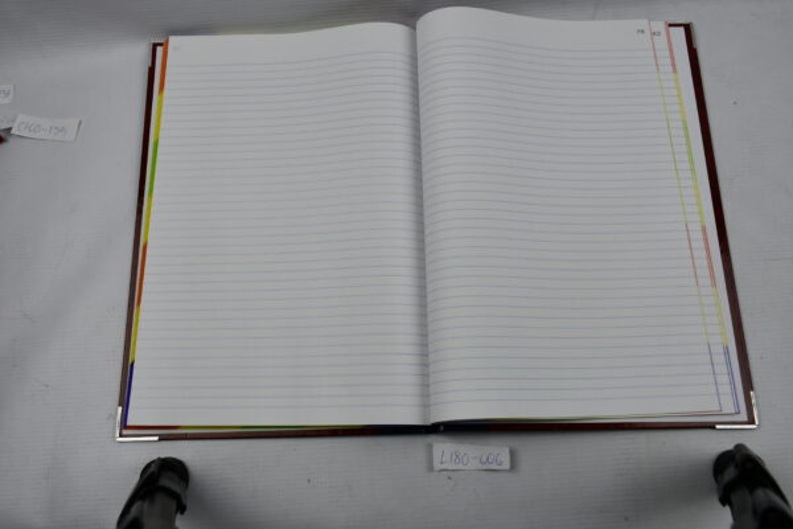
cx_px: 396
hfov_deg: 55.8
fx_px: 749
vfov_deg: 38.9
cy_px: 264
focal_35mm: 34
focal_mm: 23
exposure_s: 1/250
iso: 400
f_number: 5.6
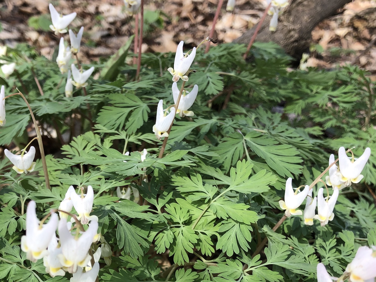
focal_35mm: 33
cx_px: 188
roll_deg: -10.3
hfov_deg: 55.4
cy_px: 141
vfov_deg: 42.9
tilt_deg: -33.6
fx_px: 358
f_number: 1.8
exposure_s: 1/437
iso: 20
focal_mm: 3.99
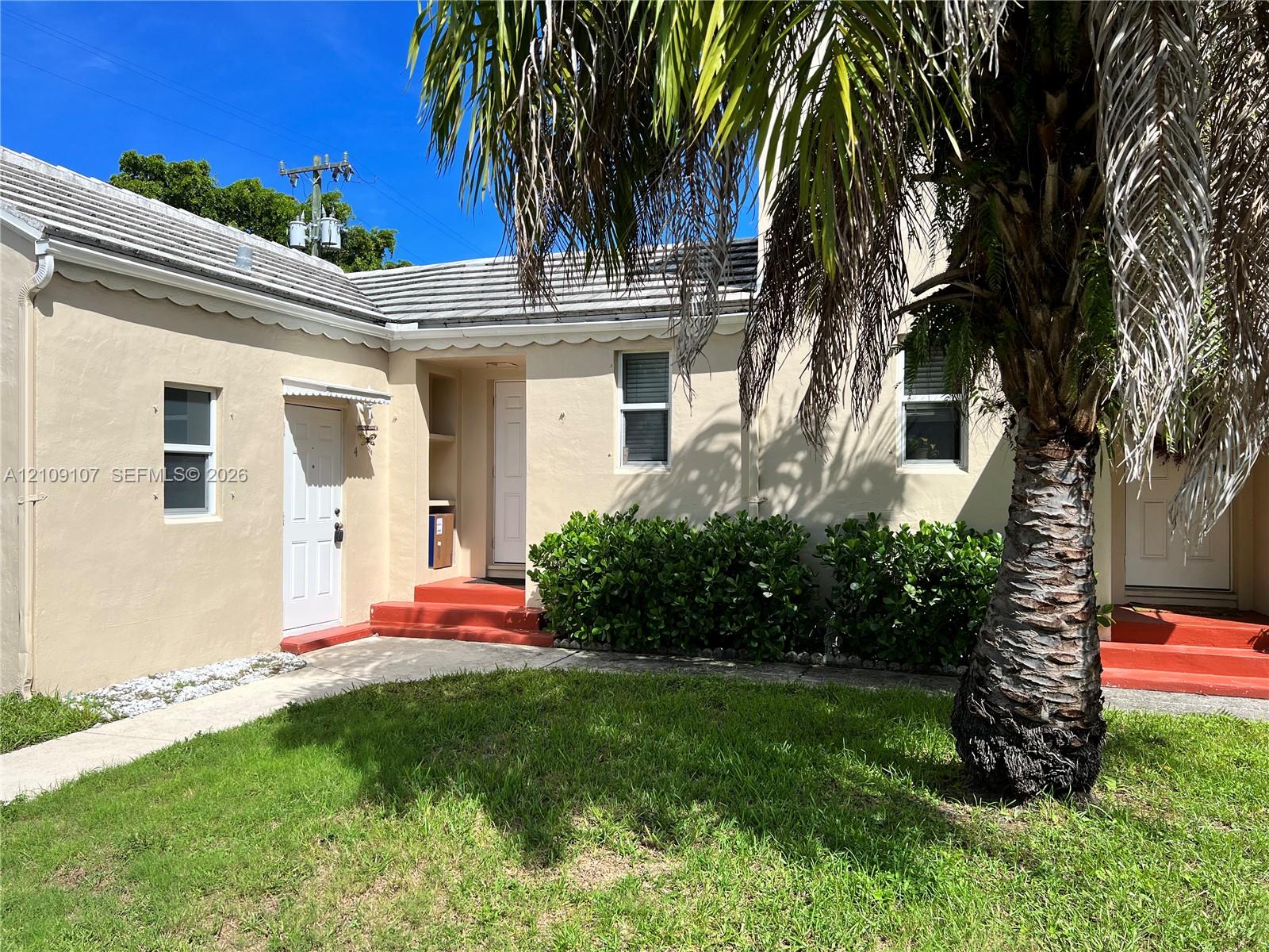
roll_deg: -0.5
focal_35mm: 26
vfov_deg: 53.1
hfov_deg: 67.3
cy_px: 476
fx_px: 953
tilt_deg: -0.5
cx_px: 634
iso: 50
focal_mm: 5.7
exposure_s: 1/4630
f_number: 1.5
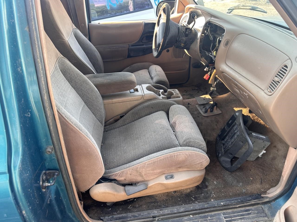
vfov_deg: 53.1
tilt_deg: -31.2
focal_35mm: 26
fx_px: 223
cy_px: 111
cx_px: 148
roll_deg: +5.7
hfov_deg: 67.3
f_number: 1.5
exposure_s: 1/121
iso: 40
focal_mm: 5.7
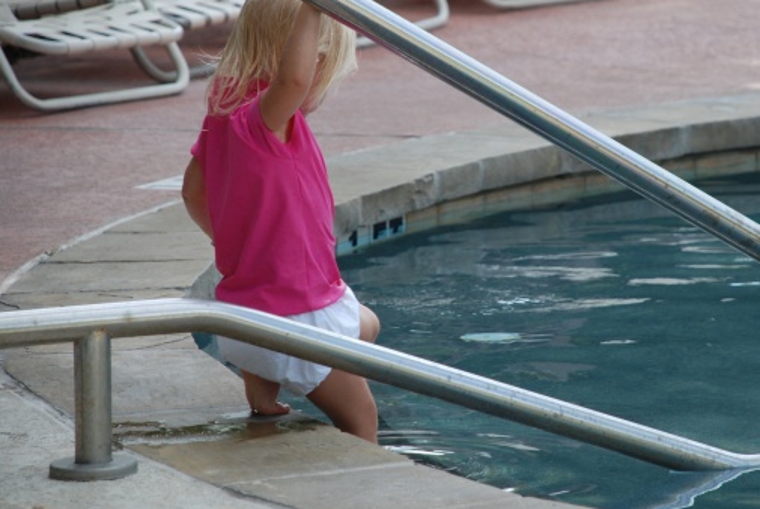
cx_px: 480
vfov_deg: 5.4
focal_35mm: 257
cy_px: 197
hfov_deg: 8.0
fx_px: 5424
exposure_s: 1/250
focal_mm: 135
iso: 200
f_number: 5.6
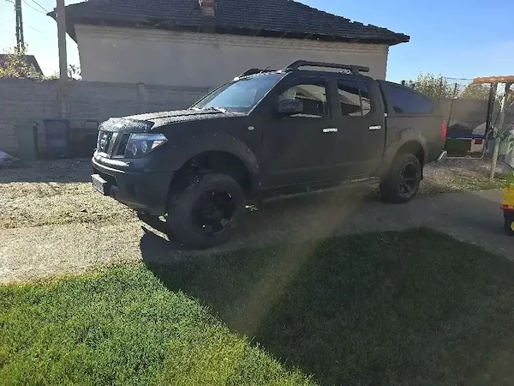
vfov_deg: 58.9
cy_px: 193
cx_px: 257
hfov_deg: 73.9
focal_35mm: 23
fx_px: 342
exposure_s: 1/435
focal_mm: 6.3
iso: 12
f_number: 1.7
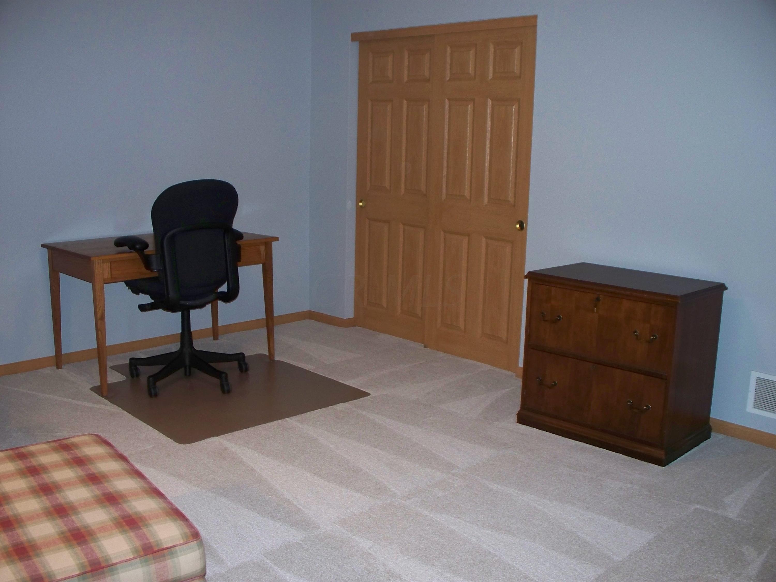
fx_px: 807
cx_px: 388
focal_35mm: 36
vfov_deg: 39.7
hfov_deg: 51.4
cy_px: 291
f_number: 2.8
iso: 200
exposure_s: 1/30
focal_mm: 7.54
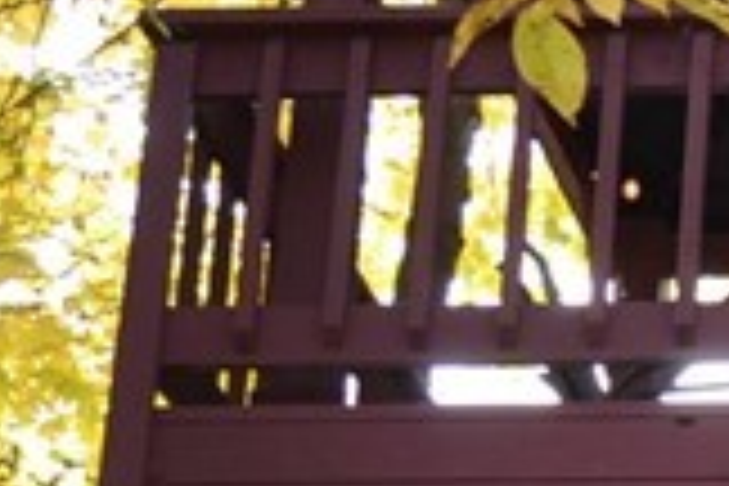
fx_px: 4070
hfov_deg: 9.0
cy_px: 828
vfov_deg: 6.7
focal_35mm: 201
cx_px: 1854
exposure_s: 1/125
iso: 110
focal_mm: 20
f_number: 4
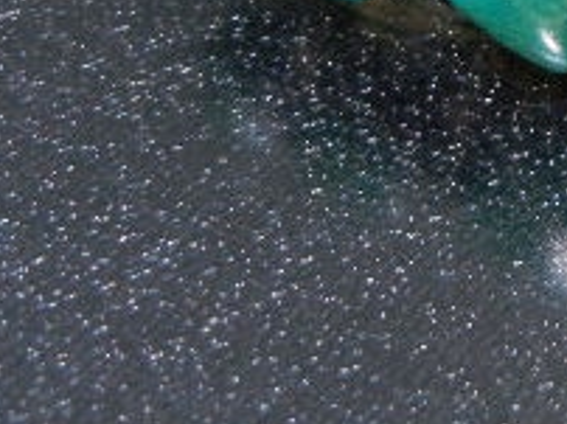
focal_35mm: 165
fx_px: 2699
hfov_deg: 11.7
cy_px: -152
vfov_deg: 8.8
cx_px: 744
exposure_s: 1/30
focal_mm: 9.3
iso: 405
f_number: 3.9
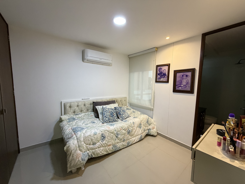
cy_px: 92
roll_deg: -0.8
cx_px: 122
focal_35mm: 14
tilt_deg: -5.4
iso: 400
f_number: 2.2
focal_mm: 2.22
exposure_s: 1/60
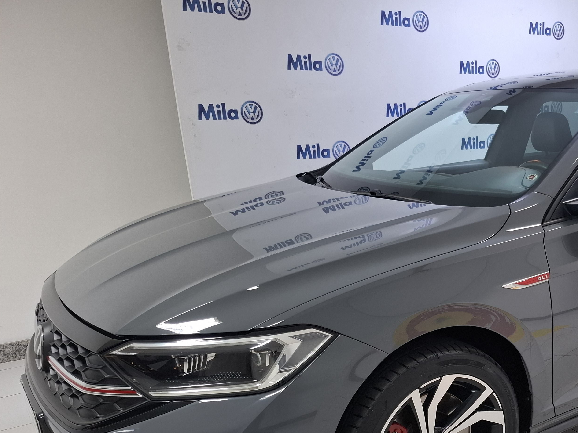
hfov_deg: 46.0
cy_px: 326
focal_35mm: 38
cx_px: 476
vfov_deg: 36.8
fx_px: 635
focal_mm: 5.54
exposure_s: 1/40
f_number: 1.8
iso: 250
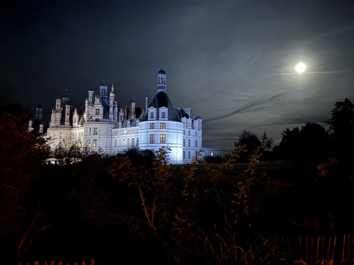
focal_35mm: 24
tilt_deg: +6.3
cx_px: 177
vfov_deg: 56.8
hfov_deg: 71.6
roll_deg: -0.1
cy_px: 132
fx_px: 245
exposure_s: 1/5
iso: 1600
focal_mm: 6.76
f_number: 1.78
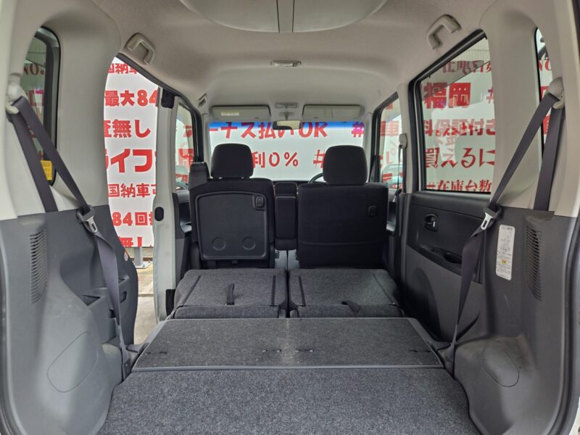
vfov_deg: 58.9
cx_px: 290
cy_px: 218
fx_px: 385
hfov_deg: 73.9
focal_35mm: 23
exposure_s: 1/180
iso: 32
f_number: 1.8
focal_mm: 5.4
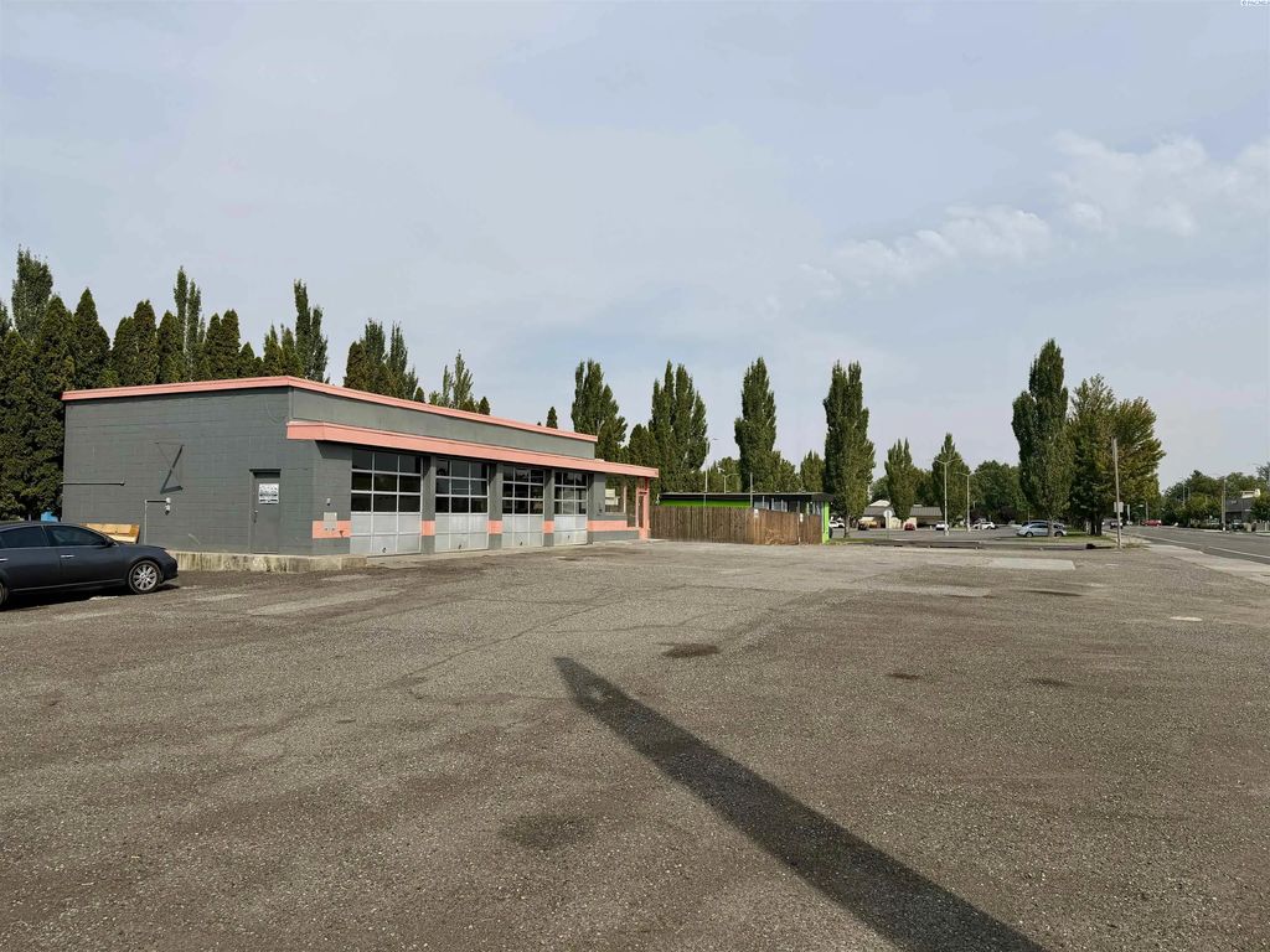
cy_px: 476
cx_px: 635
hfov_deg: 71.6
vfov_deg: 56.8
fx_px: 881
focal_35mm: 24
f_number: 1.78
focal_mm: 6.76
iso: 80
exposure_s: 1/9091
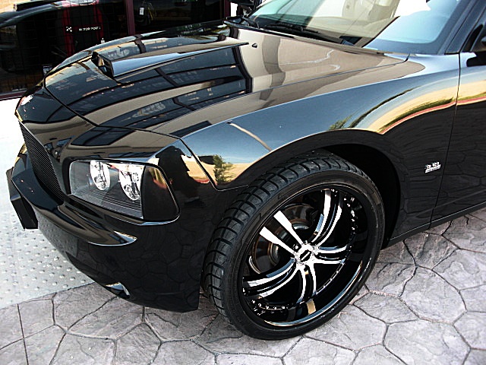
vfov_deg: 39.7
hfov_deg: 51.4
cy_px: 182
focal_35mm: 36
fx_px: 505
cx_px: 243
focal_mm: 6.3
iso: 100
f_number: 2.8
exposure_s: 1/60
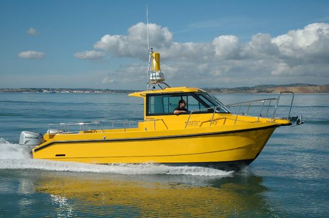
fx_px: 520
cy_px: 109
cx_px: 164
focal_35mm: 57
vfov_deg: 23.7
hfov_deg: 35.1
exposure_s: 1/2000
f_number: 5.6
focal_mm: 38
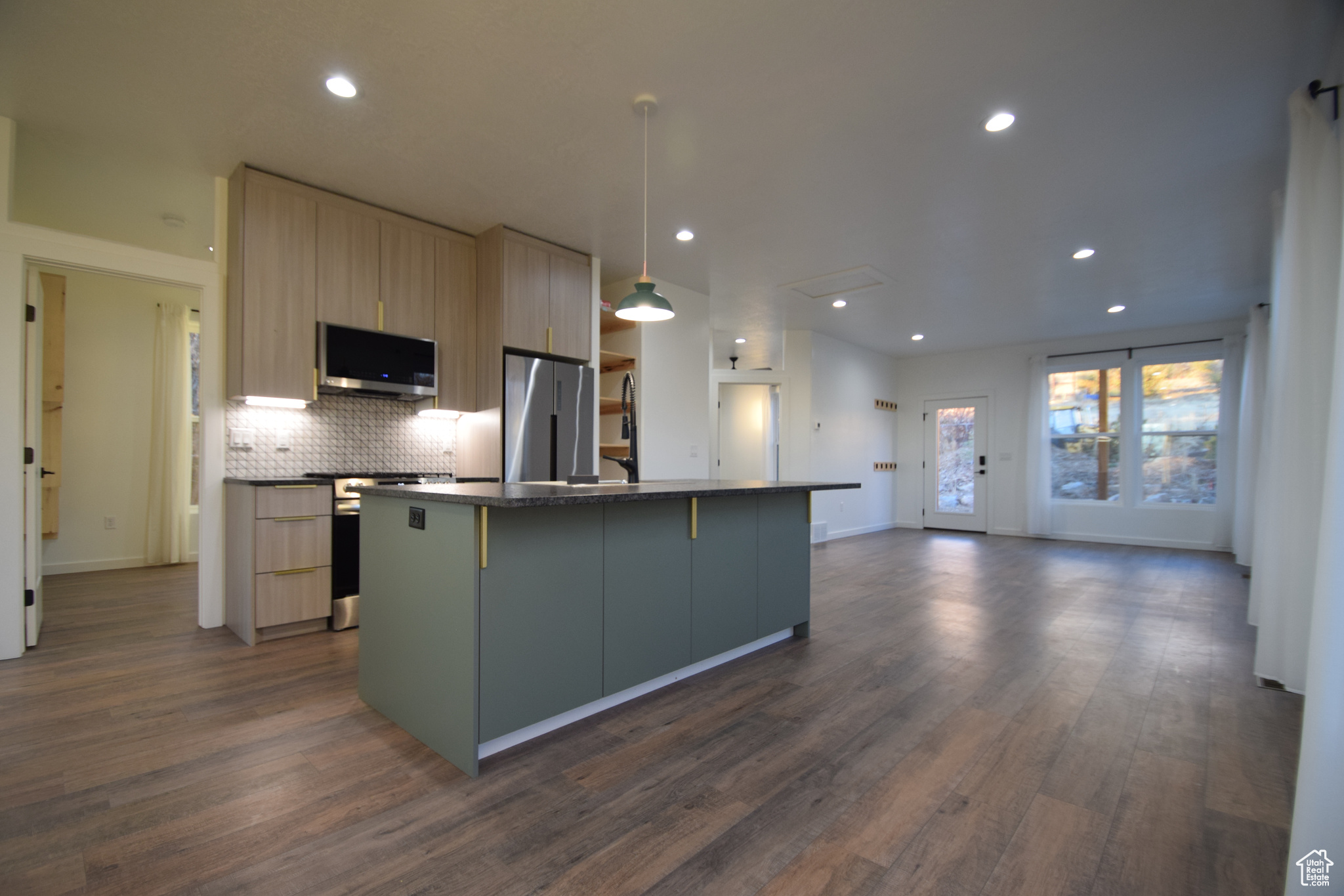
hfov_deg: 100.4
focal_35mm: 15
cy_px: 448
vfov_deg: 77.3
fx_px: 560
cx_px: 672
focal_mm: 10
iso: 450
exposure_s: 1/60
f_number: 4
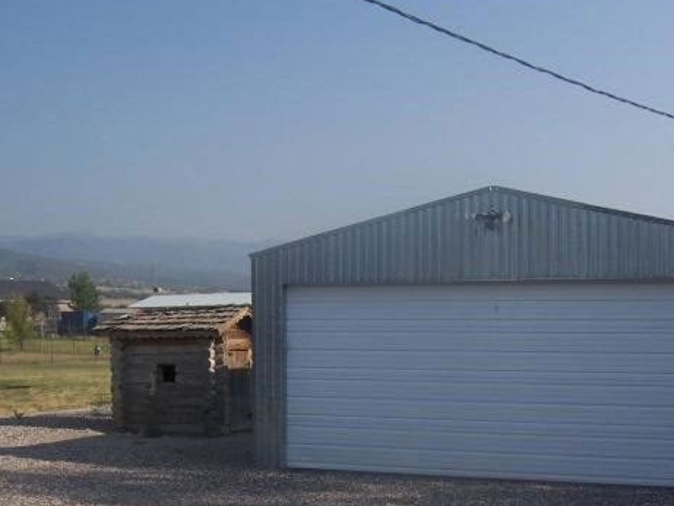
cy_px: 331
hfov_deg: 38.2
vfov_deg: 29.0
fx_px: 974
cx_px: 348
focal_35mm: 50
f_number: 4.5
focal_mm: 6.2
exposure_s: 1/640
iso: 80
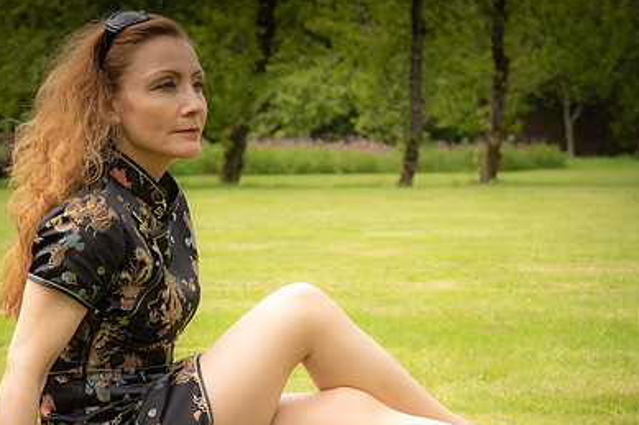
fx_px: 1721
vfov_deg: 14.1
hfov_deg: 21.0
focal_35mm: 97
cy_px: 258
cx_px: 310
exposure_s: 1/125
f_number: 6.3
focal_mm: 65
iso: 100
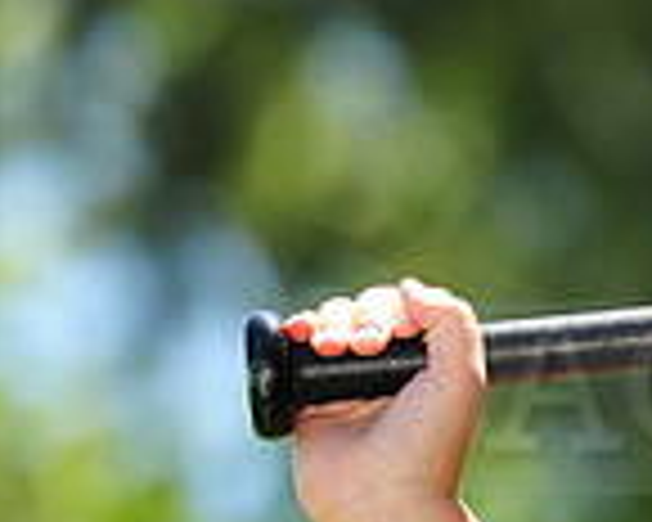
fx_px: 13430
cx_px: 1223
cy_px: 360
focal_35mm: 696
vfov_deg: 2.2
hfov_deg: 2.8
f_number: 4
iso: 200
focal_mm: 185
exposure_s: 1/500
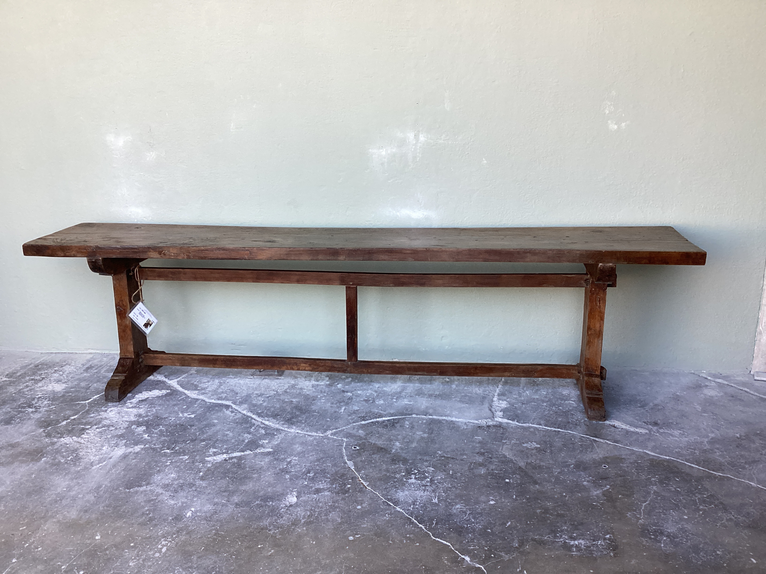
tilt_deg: -16.7
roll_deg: +2.2
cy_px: 287
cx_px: 383
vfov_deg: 45.4
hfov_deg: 58.4
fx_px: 686
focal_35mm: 31
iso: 64
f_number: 2.4
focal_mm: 3.3
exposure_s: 1/120
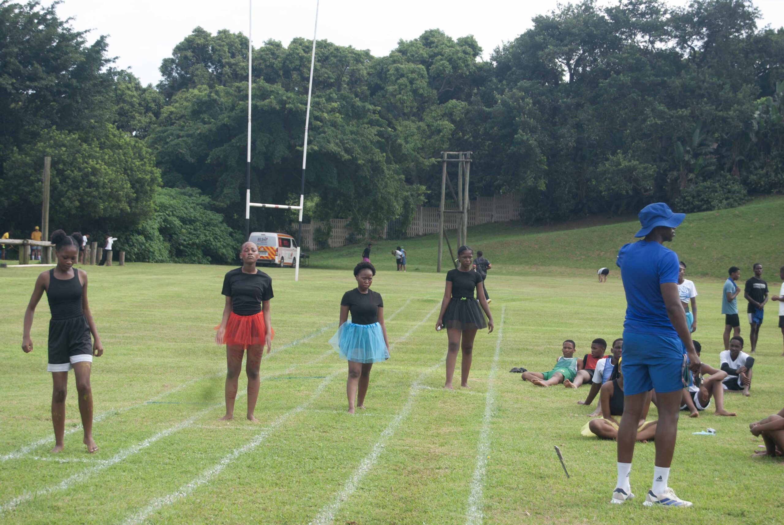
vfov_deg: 16.6
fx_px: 1799
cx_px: 392
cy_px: 262
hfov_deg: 24.6
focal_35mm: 82
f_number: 6.3
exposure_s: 1/160
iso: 100
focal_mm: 55
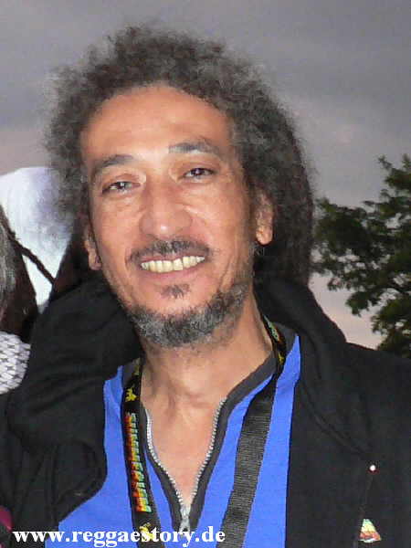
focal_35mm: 35
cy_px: 274
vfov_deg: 52.6
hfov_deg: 40.7
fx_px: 554
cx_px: 206
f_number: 2.8
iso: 300
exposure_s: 1/60
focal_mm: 6
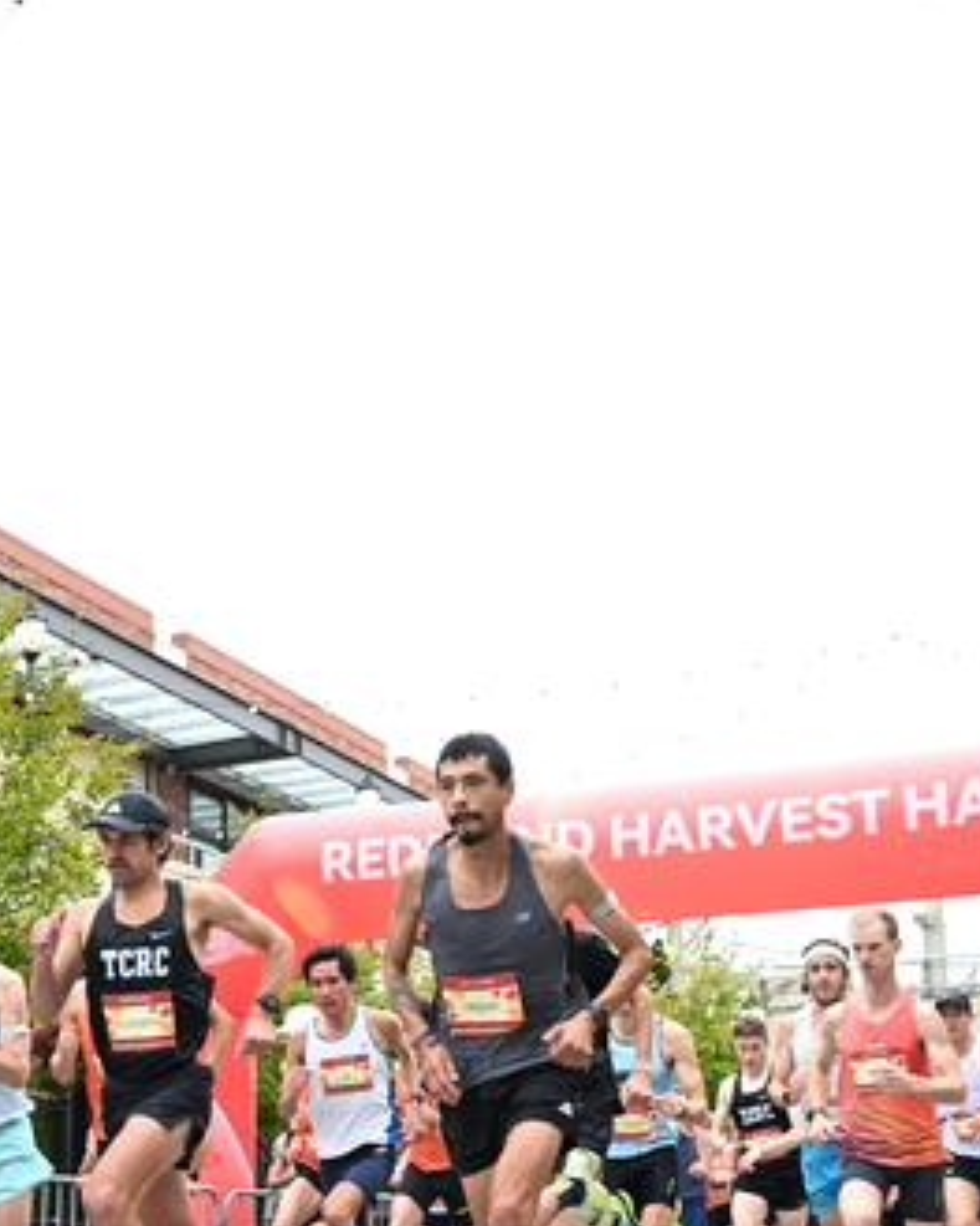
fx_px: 1995
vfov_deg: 33.2
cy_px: 980
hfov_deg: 27.6
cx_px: 408
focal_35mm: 55
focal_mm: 35
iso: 2000
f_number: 4
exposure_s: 1/640
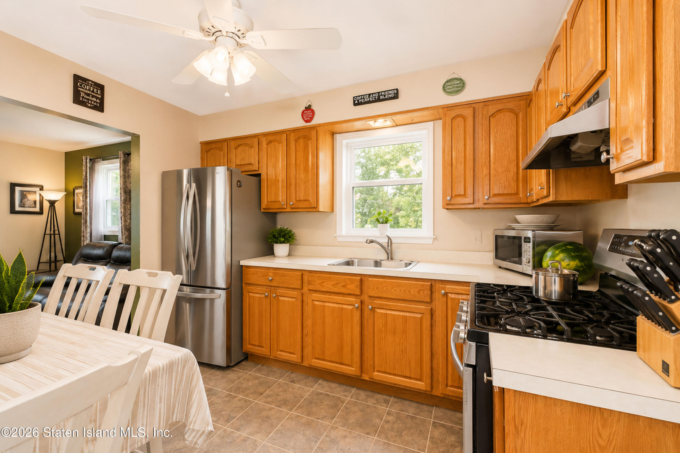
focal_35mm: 15
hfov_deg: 100.4
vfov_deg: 77.3
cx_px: 340
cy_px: 226
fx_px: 283
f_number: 7.1
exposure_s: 1/60
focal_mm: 10
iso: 2000
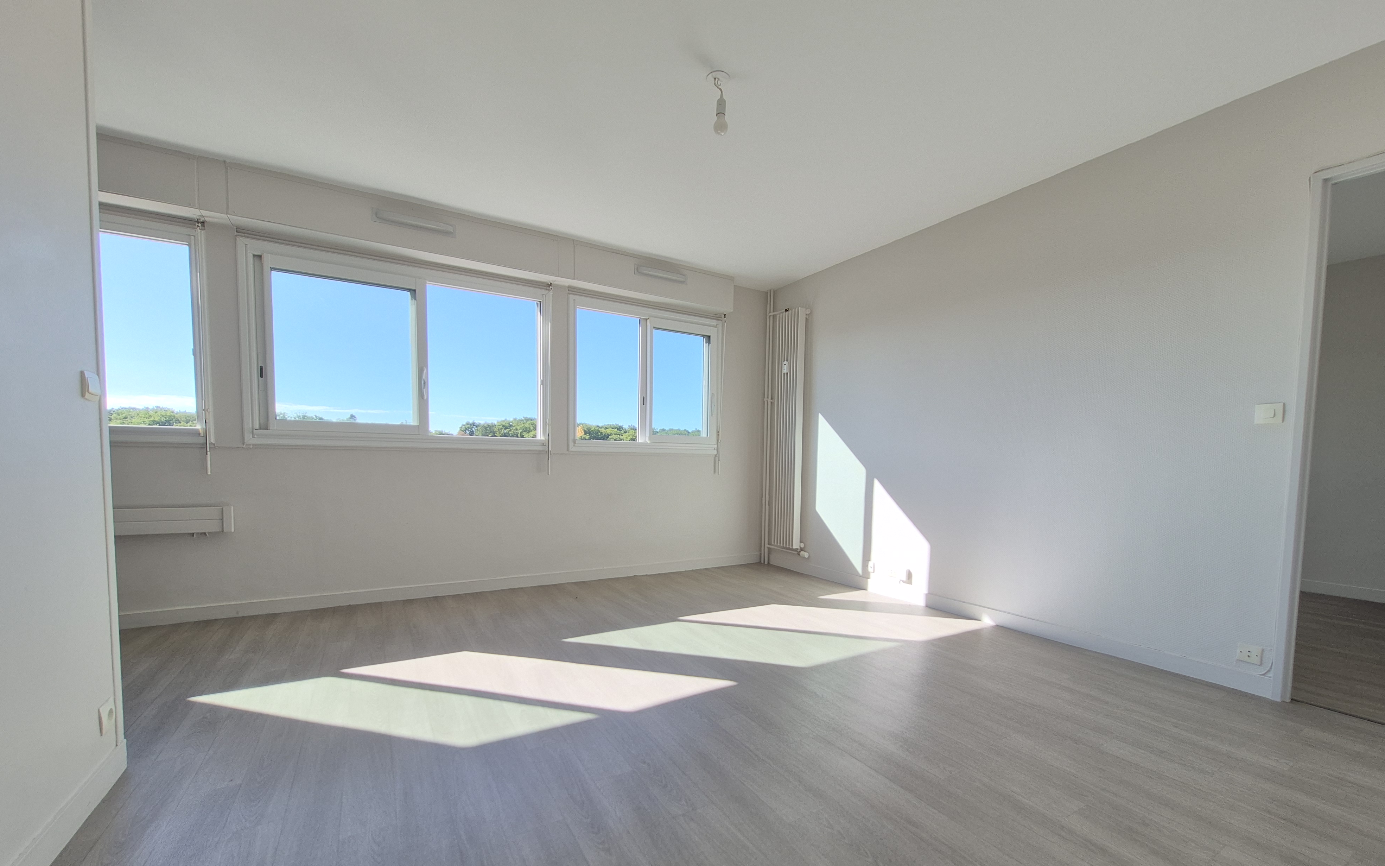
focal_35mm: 14
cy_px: 477
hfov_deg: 105.3
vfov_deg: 78.4
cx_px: 702
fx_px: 528
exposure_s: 1/154
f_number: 2.2
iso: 40
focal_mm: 1.74
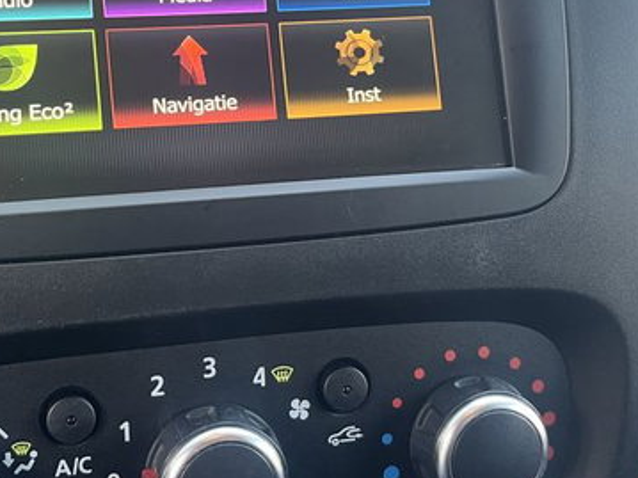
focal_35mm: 55
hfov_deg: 34.6
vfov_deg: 26.5
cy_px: 185
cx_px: 215
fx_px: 1013
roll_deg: +0.3
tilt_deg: -18.5
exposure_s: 1/86
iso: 125
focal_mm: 5.1
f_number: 1.6
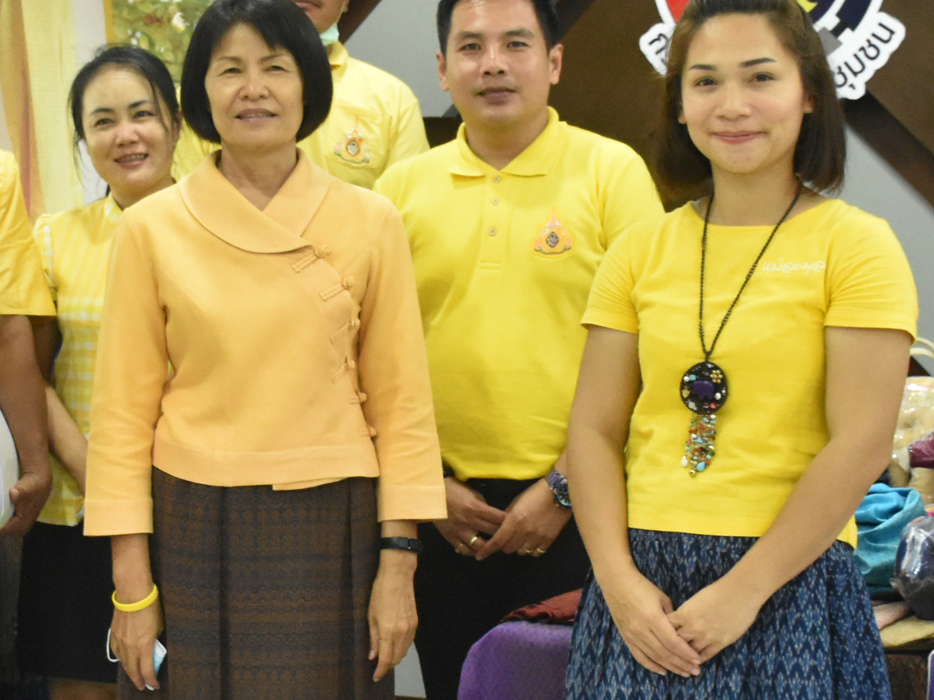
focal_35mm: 98
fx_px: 2656
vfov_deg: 15.0
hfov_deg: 19.9
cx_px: 370
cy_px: 415
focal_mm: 23
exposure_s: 1/80
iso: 3200
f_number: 4.5
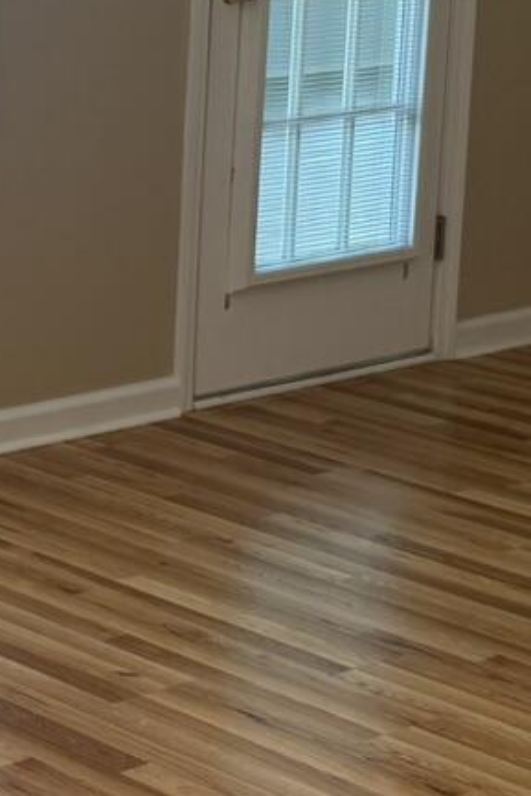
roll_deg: -0.6
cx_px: -380
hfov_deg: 11.0
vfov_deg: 17.2
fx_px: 2608
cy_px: 167
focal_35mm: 118
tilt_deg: -9.8
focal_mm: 6.76
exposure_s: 1/120
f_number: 1.78
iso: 125
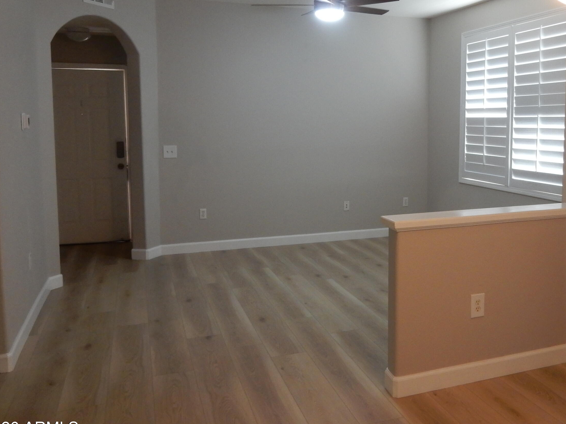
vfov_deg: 41.6
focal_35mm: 34
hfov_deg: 53.1
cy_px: 166
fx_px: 556
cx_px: 366
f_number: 3.7
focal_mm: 4.5
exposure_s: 1/30
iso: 320
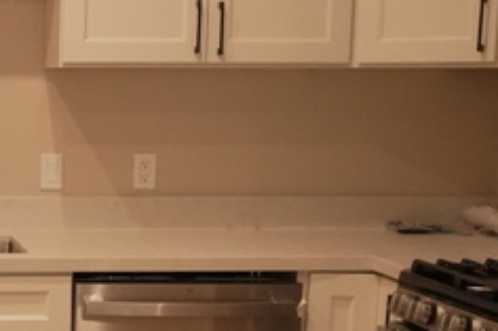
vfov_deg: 15.2
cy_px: 274
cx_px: -145
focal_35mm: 89
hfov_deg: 20.9
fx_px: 1230
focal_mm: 28
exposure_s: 1/160
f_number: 10
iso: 10000
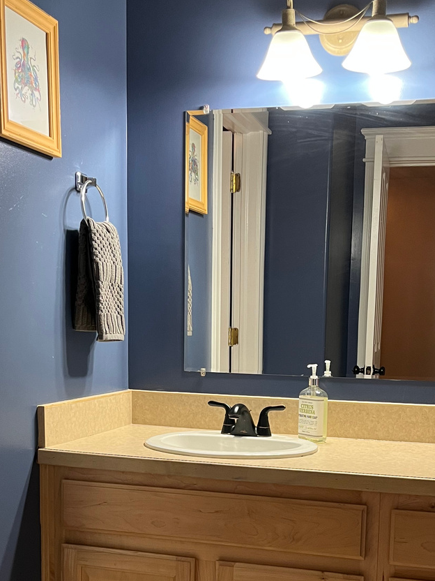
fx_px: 804
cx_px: 247
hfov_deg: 30.2
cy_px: 437
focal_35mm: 48
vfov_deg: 38.6
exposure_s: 1/60
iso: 200
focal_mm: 5.1
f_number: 1.6
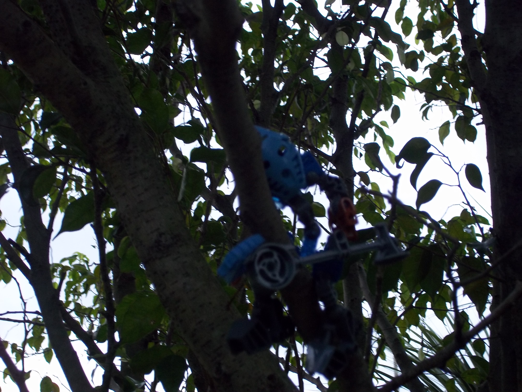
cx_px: 261
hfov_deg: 27.8
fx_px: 1056
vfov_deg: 21.0
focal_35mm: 70
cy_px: 196
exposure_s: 1/30
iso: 160
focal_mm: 12.5
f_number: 4.4
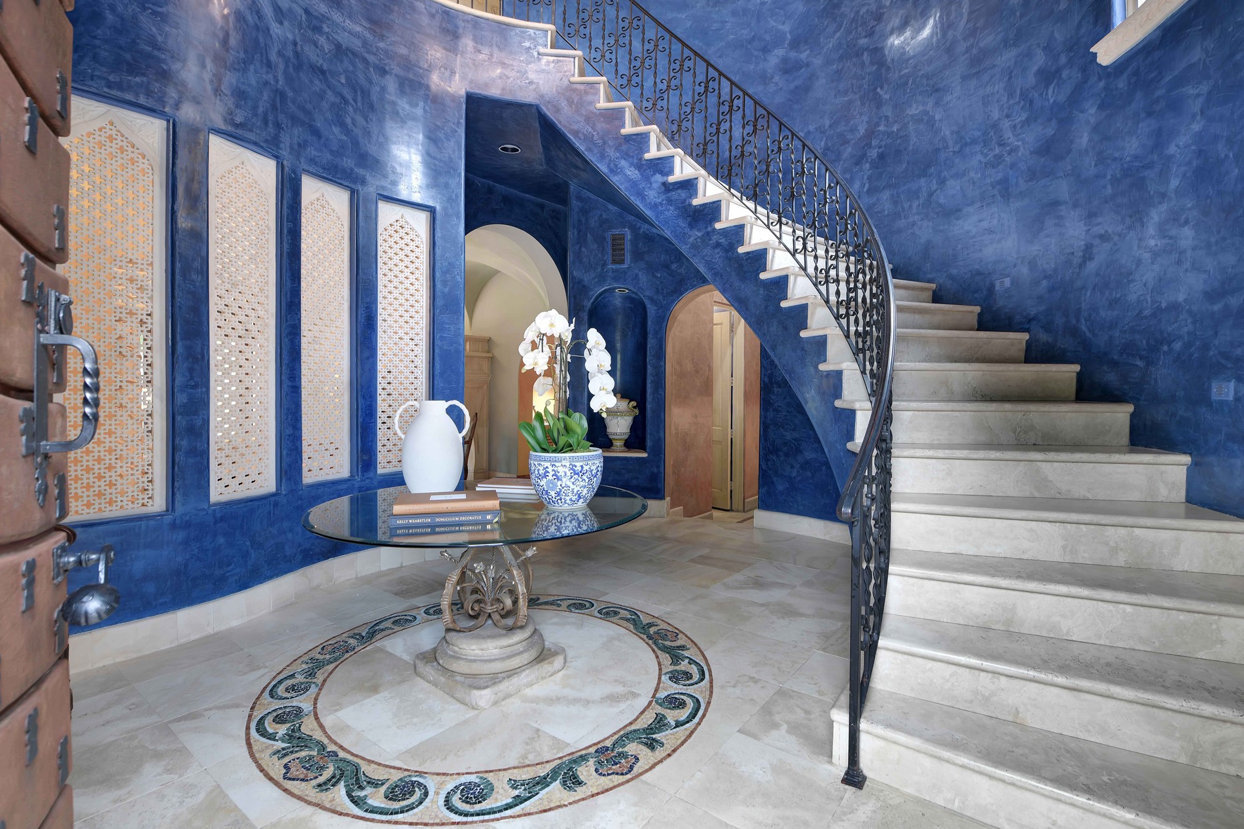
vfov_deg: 73.7
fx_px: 553
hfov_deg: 96.7
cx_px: 620
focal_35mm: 16
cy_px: 420
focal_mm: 14
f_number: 8
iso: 100
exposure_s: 1/1.67
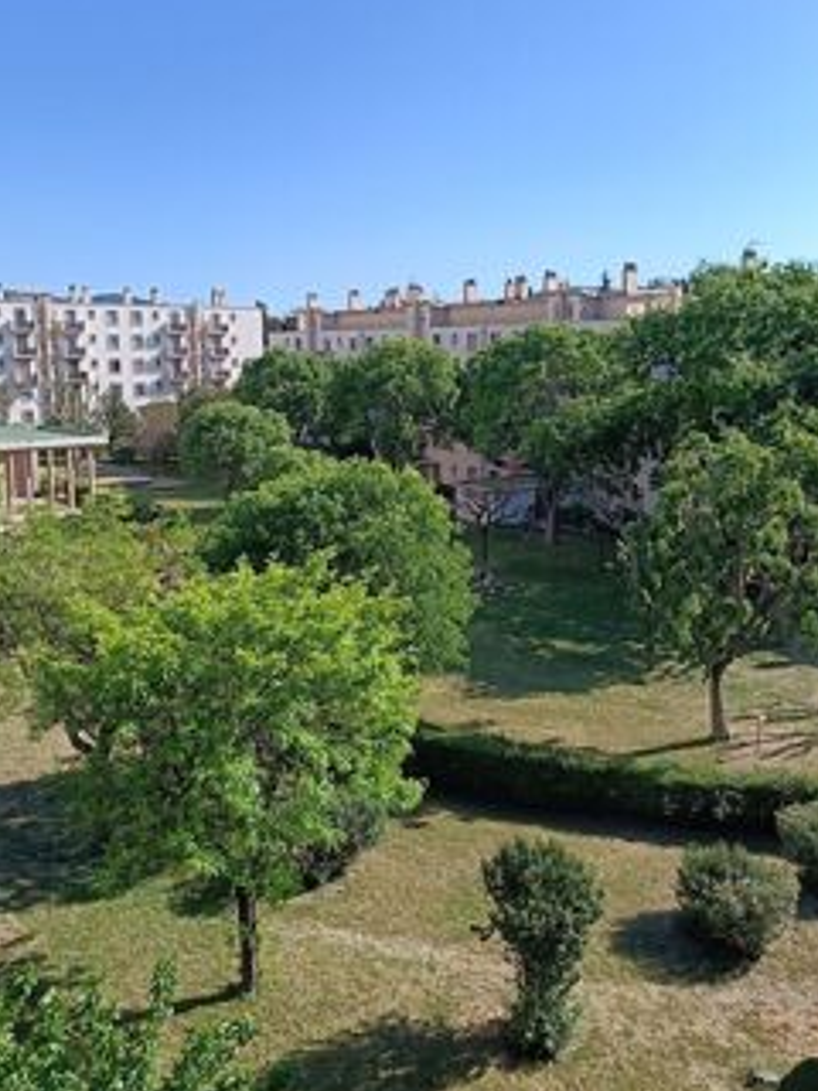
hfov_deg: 44.2
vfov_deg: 56.8
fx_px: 1008
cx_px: 419
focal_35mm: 32
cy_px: 520
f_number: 1.75
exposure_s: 1/460
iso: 100
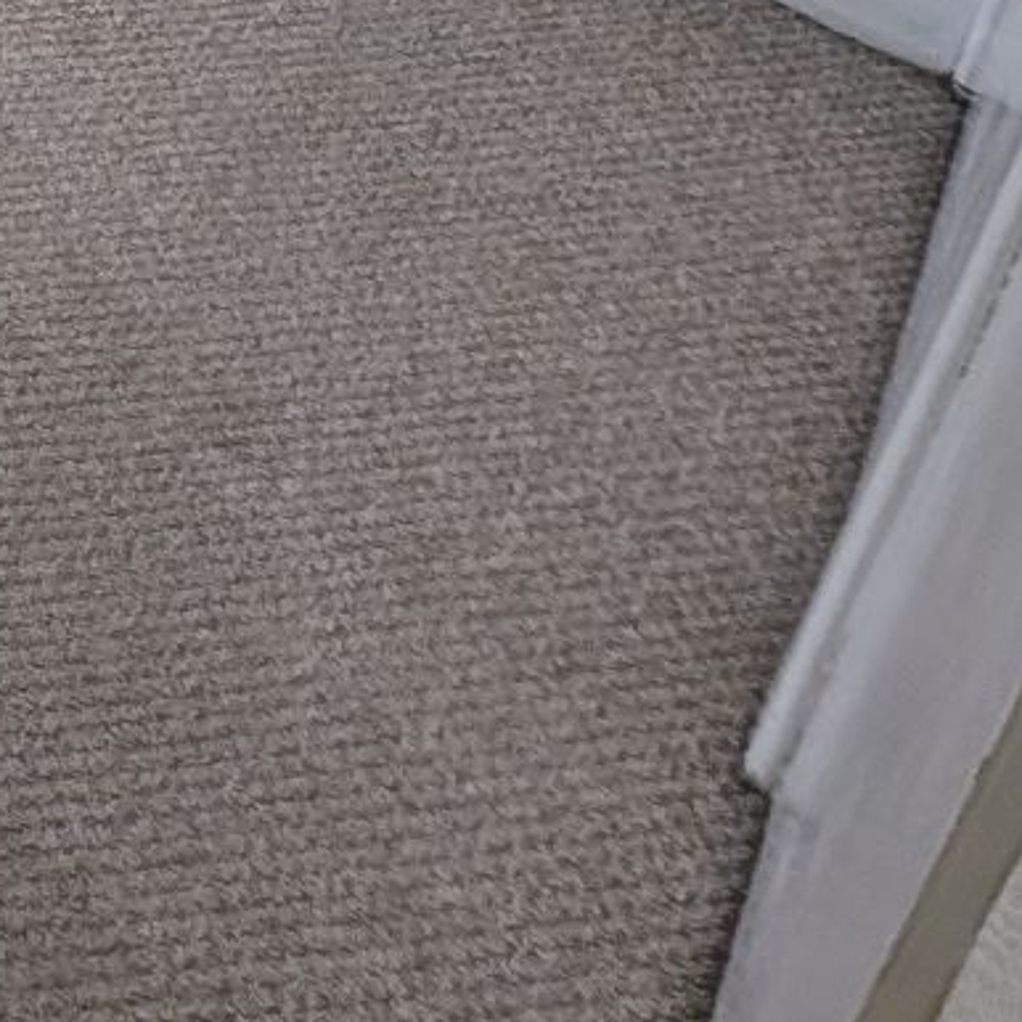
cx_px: -1263
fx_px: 2205
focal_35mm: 66
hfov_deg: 16.2
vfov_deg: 17.7
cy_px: -1058
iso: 47
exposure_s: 1/265
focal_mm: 2.23
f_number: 1.95
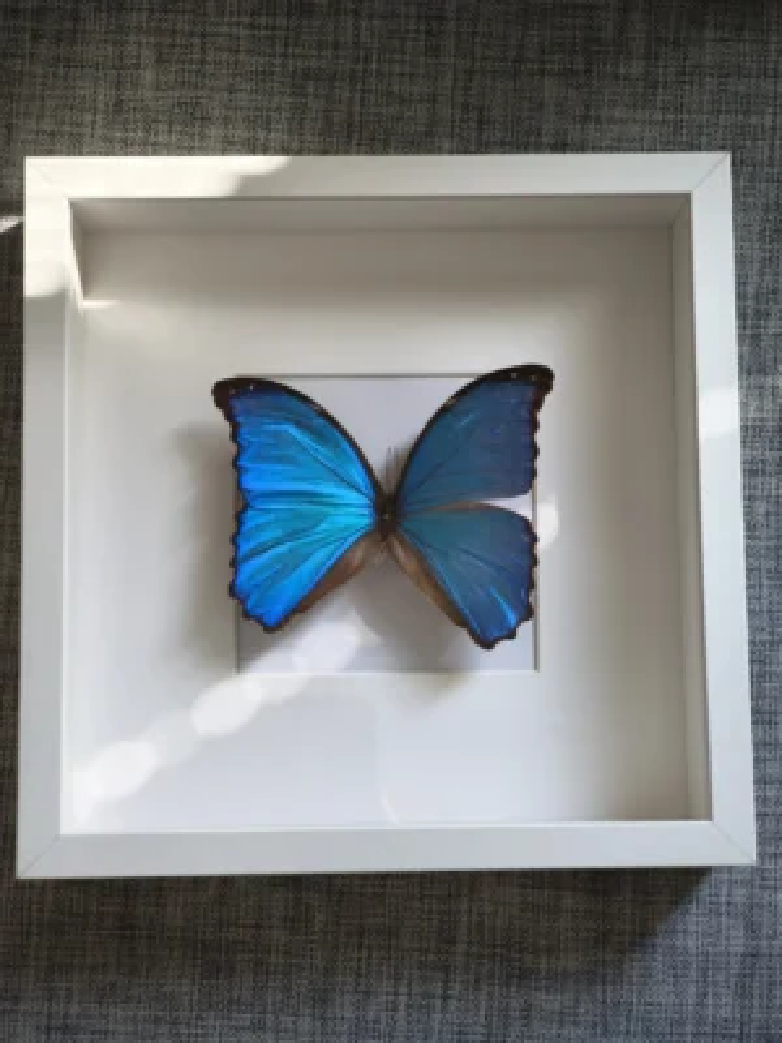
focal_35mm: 60
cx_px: 391
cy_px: 522
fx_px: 1807
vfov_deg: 32.2
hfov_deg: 24.4
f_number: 2
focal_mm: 8.8
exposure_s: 1/100
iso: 250
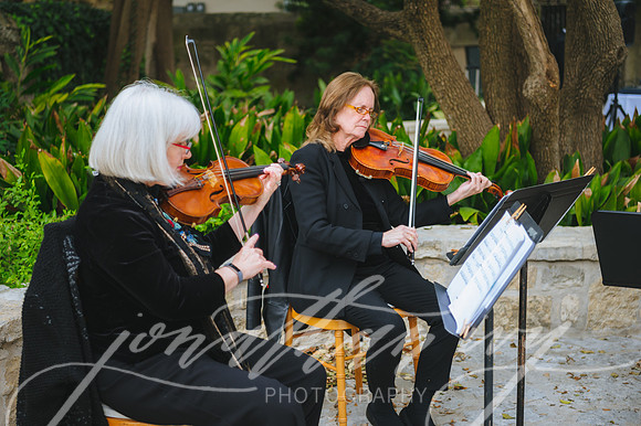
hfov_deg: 34.5
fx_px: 1032
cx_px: 320
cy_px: 213
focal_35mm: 58
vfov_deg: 23.4
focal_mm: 58
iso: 400
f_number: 2.8
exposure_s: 1/640
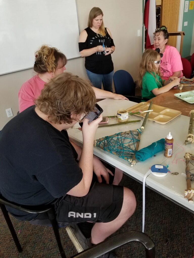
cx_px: 97
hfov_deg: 53.1
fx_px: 194
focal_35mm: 26
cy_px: 129
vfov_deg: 67.3
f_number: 1.7
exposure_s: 1/120
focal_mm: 4.25
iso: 80
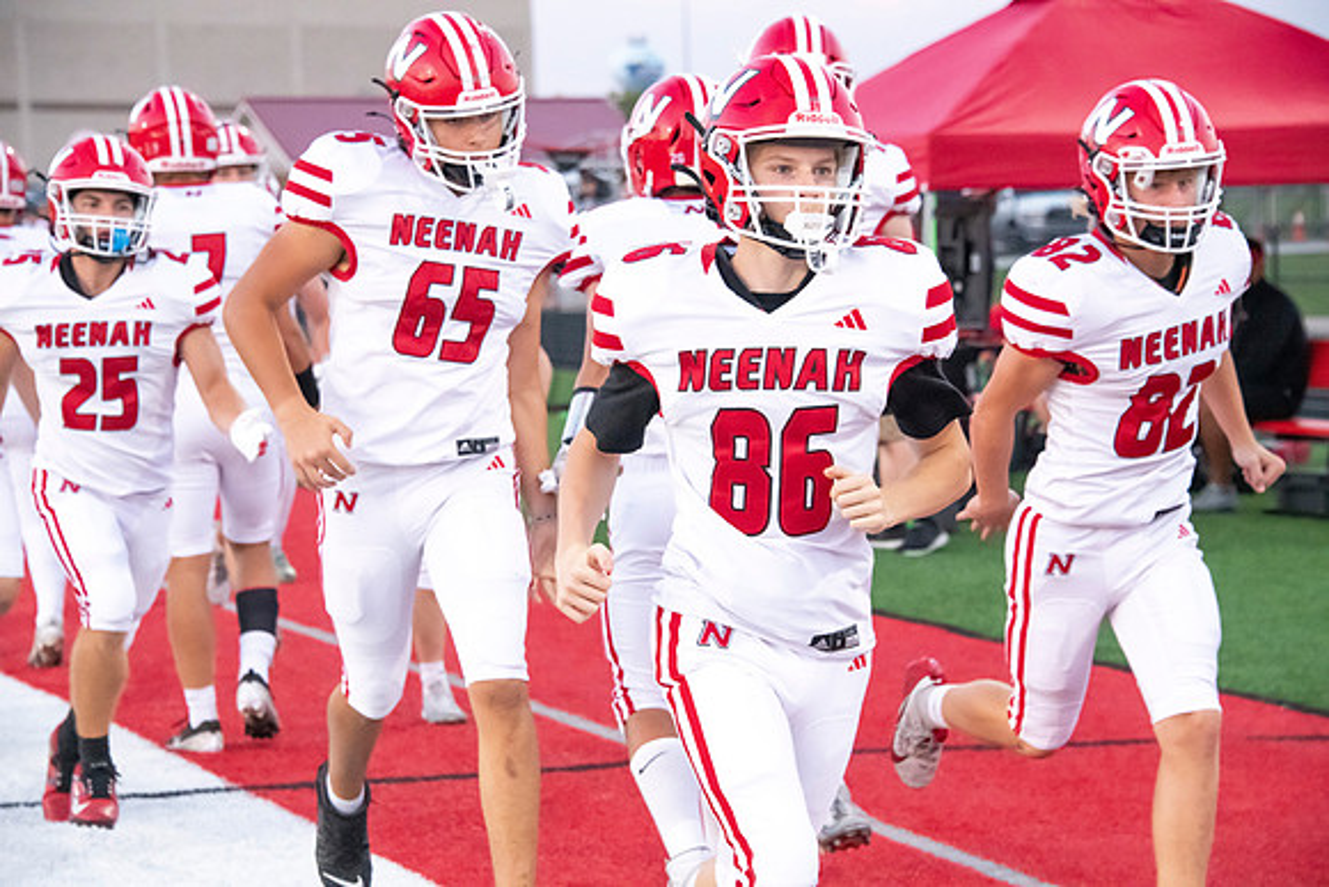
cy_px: 444
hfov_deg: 16.4
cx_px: 664
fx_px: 4615
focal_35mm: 125
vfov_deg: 11.0
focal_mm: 125
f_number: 7.1
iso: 10000
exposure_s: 1/800
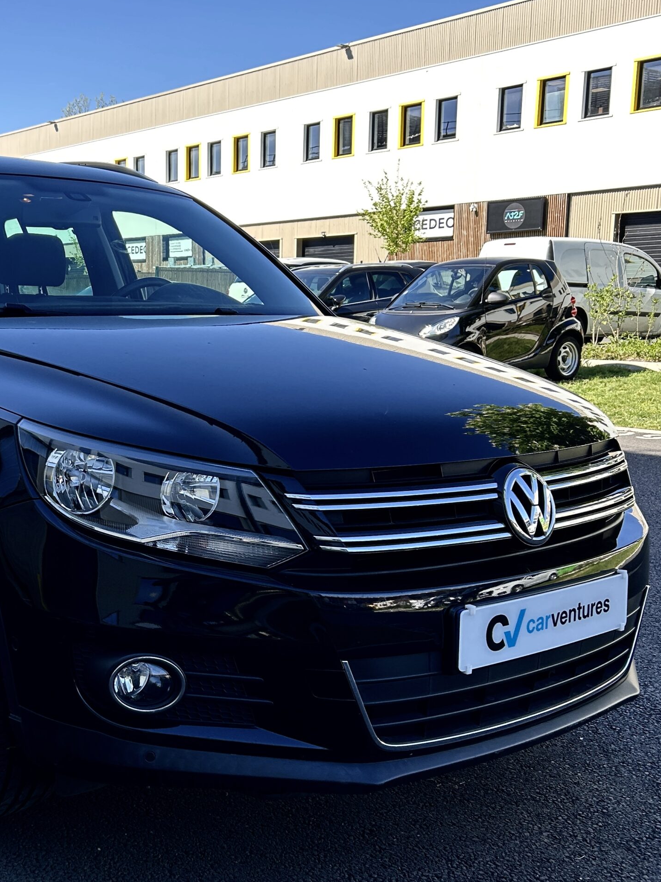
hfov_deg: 39.2
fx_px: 891
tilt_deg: -9.4
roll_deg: +1.6
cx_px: 140
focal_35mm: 35
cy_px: 438
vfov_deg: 52.6
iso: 50
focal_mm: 5.7
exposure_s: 1/1009
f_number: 1.5
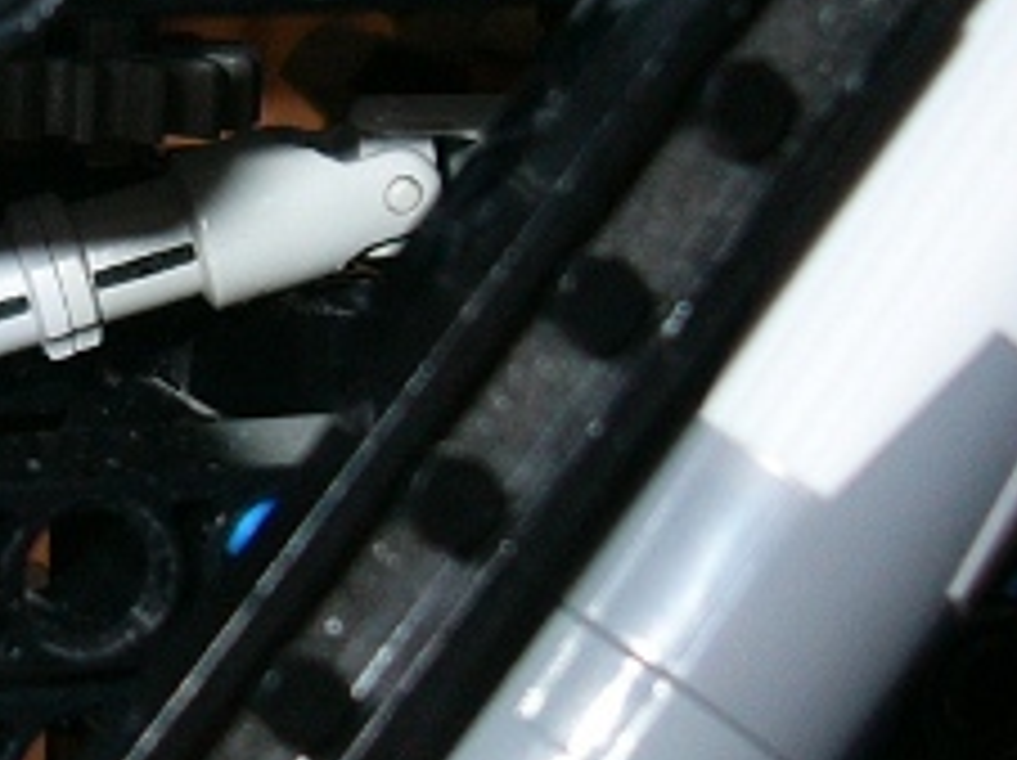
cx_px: -58
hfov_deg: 16.2
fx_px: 3492
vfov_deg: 12.4
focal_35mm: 119
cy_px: 292
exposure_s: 1/60
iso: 100
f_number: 2.8
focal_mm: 5.8
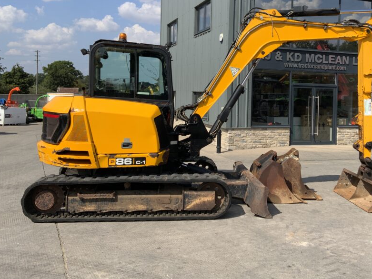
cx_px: 231
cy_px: 99
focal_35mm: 38
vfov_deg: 37.4
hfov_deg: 48.5
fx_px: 408
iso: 16
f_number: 1.8
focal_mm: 3
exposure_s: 1/1912
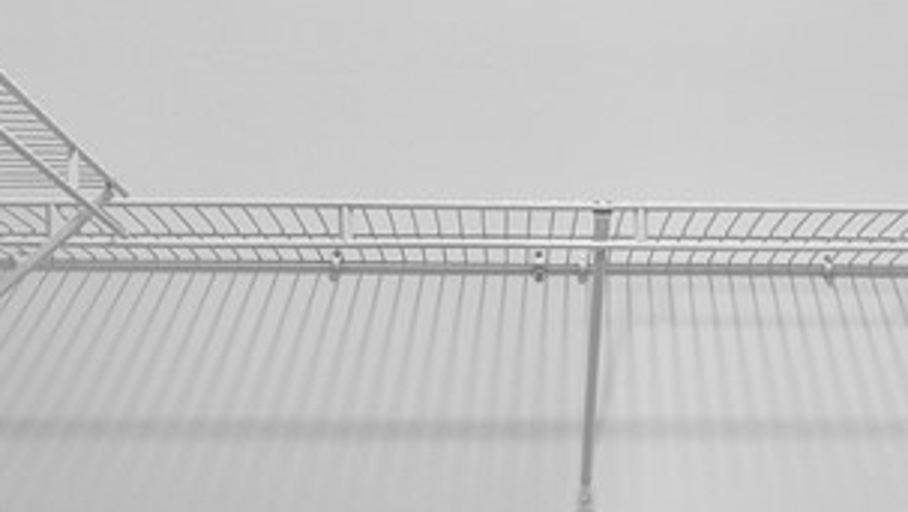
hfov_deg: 34.6
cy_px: 626
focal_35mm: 60
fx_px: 1446
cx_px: 578
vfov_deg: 18.9
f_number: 4
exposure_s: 1/160
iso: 800
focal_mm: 16
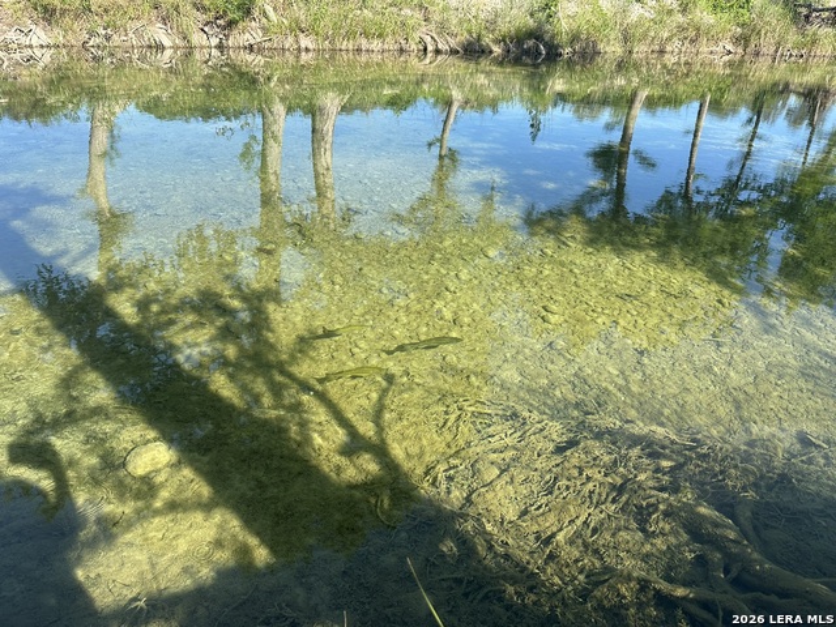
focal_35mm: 24
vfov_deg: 56.8
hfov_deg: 71.6
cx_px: 418
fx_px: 580
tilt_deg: -28.5
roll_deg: -3.8
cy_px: 314
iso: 80
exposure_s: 1/1357
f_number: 1.78
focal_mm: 6.86
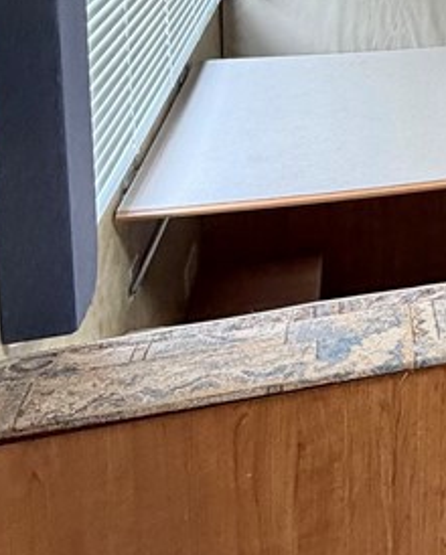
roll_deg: -1.1
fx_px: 840
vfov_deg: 30.9
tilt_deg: -6.7
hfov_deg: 24.7
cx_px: 622
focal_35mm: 51
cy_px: -109
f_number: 2.2
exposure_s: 1/60
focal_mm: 2.22
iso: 320
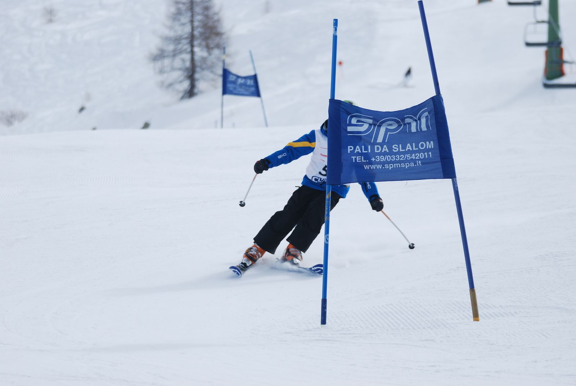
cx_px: 288
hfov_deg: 9.1
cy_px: 193
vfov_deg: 6.1
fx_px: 3604
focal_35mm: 225
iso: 100
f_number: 5
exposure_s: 1/1000
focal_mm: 150
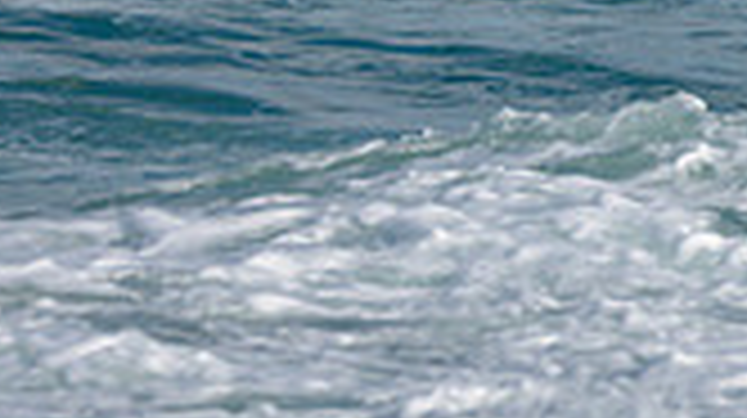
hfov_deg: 1.0
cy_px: -160
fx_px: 44306
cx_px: 333
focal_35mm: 2239
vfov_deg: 0.5
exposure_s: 1/1250
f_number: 5.6
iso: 90
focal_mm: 500
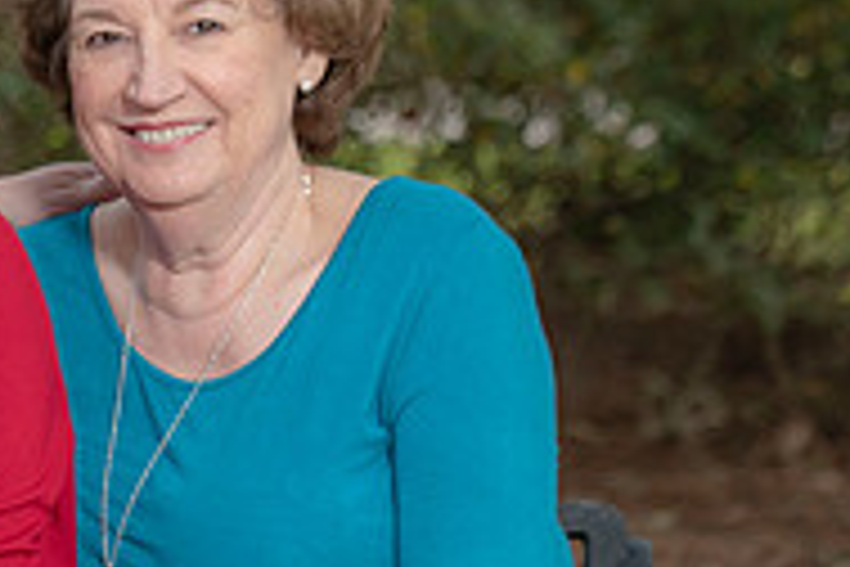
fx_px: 7390
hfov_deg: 6.6
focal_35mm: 313
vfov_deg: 4.4
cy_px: 511
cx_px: -58
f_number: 5
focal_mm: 102
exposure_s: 1/200
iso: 320
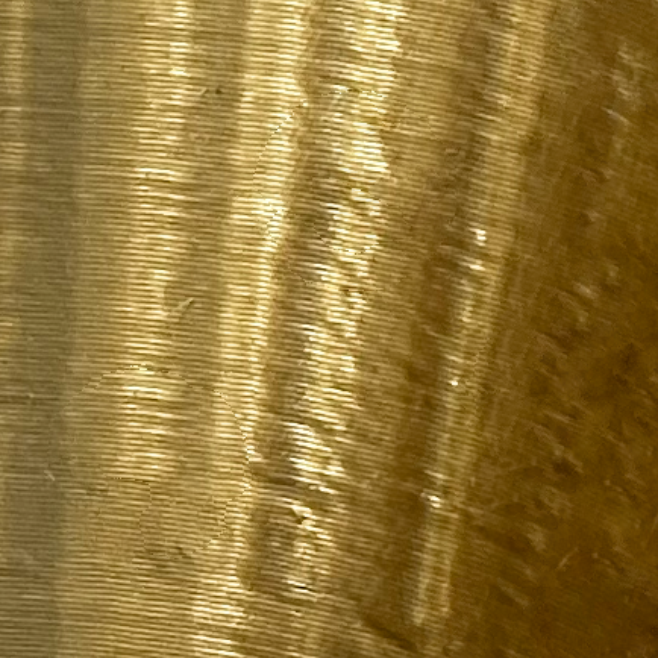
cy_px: 1318
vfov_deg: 4.1
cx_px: 0
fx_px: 9183
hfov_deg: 4.1
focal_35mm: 427
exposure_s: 1/100
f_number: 2
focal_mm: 6
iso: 64
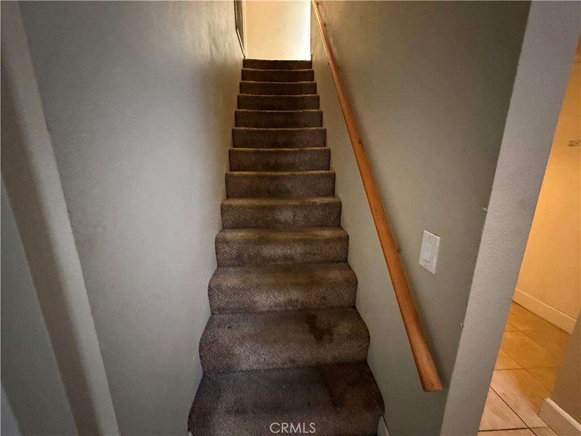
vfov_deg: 85.7
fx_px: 235
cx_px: 290
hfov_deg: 102.1
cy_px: 218
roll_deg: +1.1
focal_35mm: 14
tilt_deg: -13.7
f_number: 2.2
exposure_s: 1/30
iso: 1250
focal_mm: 2.22
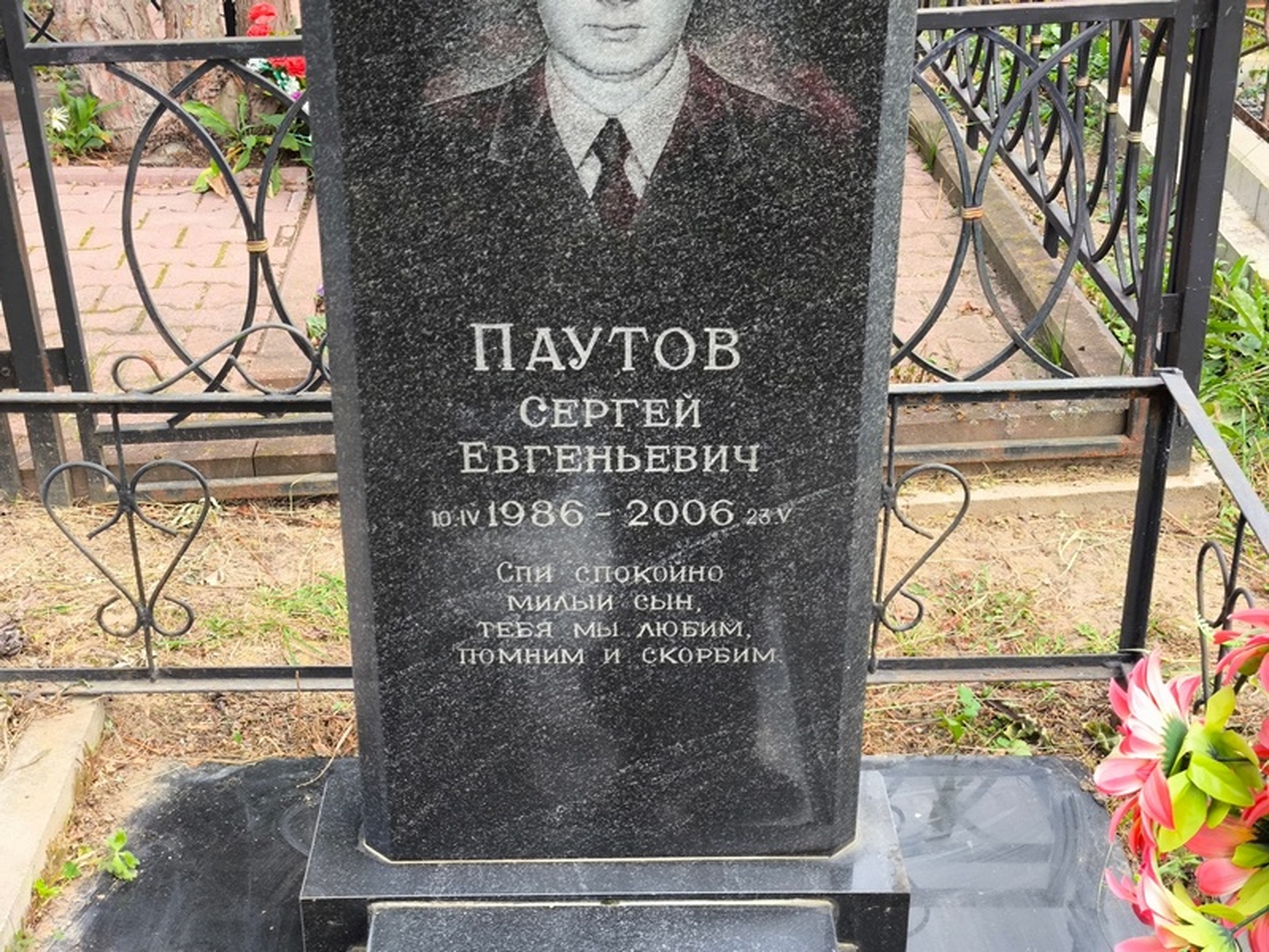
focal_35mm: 50
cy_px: 476
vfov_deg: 29.1
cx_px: 634
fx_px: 1834
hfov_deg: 38.2
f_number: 1.7
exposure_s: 1/120
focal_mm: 4.71
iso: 64
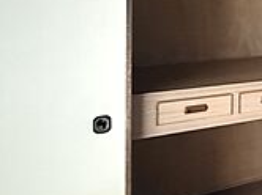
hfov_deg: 23.6
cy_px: 14
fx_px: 408
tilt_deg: -0.2
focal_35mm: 54
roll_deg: -1.7
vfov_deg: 26.0
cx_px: 440
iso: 1250
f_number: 2.2
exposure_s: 1/45
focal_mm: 2.22
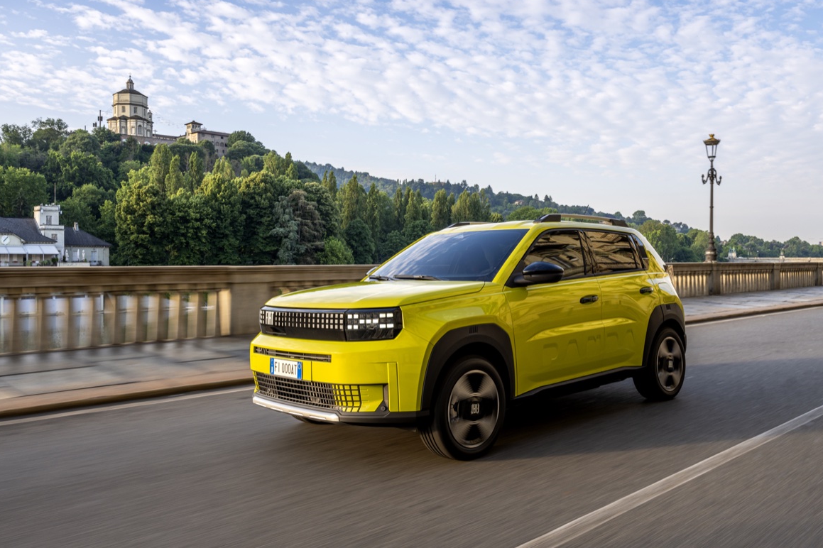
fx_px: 663
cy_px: 323
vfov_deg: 44.8
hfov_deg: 63.7
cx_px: 422
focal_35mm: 29
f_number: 7.1
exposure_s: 1/80
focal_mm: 24
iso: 110
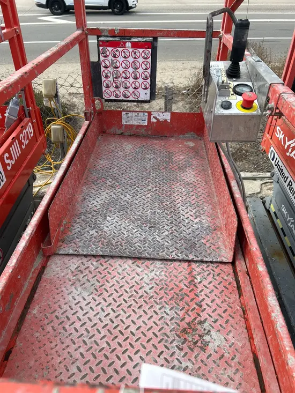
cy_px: 196
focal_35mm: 26
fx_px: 295
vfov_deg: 67.3
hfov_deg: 53.1
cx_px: 148
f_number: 1.5
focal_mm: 5.7
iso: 50
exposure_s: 1/1311
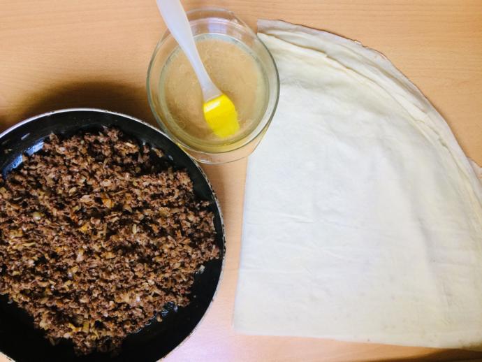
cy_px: 181
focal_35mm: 29
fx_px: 404
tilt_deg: -87.5
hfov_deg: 61.6
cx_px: 241
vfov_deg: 48.3
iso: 50
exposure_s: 1/33
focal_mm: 4.15
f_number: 2.2
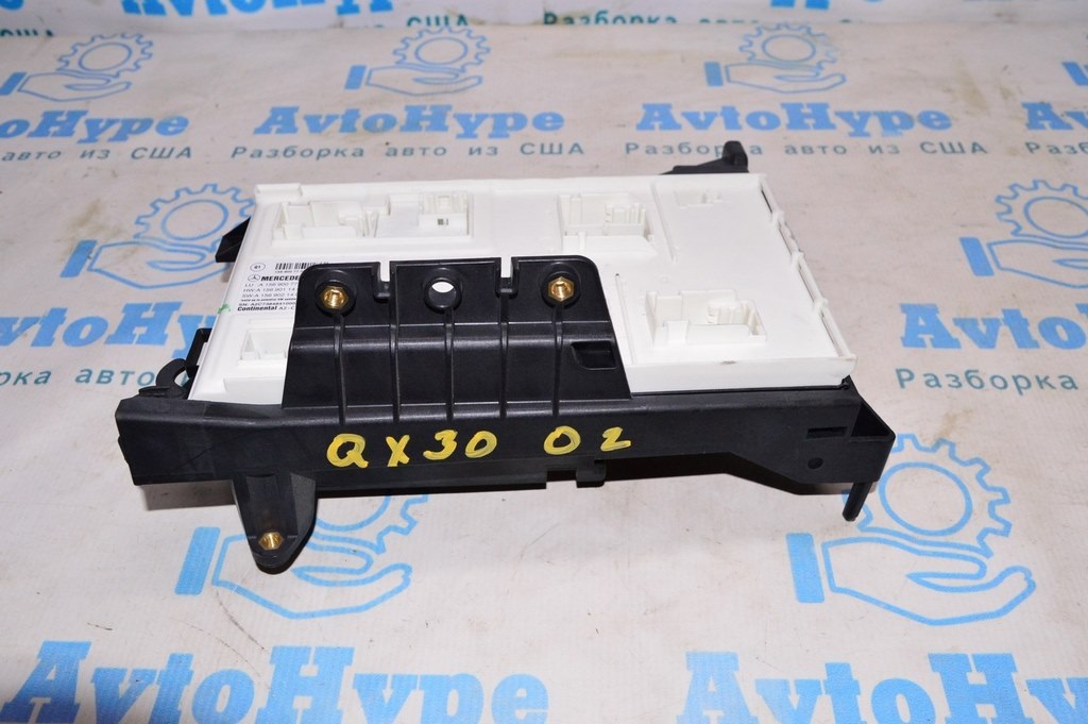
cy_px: 362
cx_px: 544
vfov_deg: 41.6
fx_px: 951
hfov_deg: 59.5
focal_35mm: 32
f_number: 8
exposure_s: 1/200
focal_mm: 21
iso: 1600
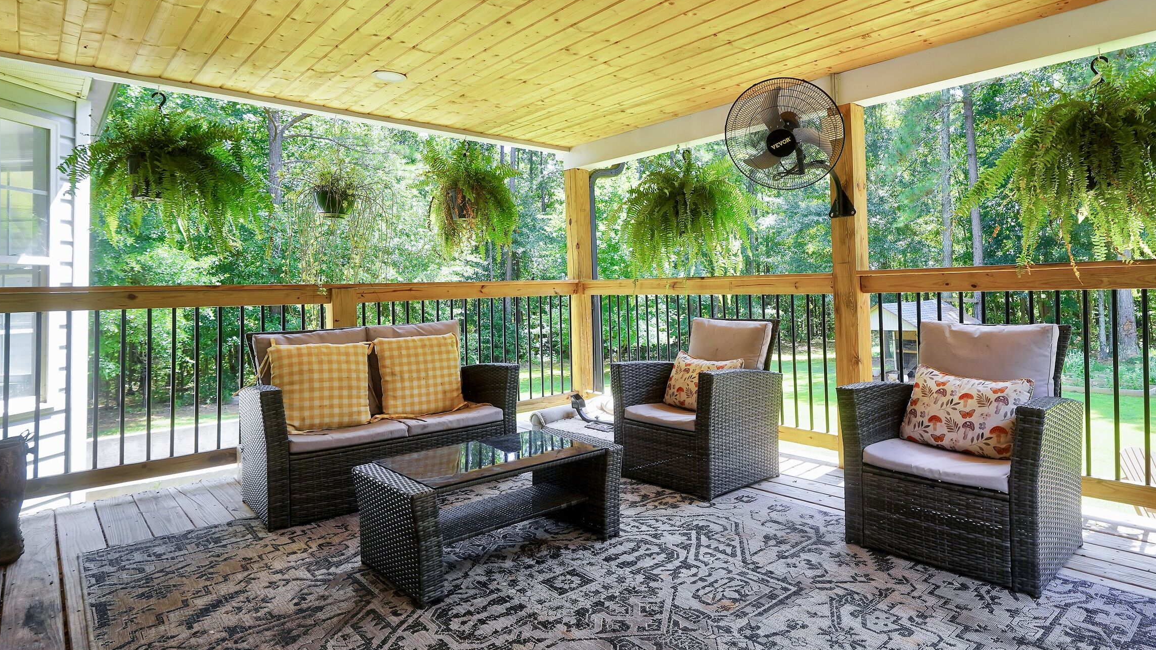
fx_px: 644
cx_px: 669
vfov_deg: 53.4
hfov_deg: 83.2
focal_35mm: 21
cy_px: 274
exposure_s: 1/60
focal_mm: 10
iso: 100
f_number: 4.5
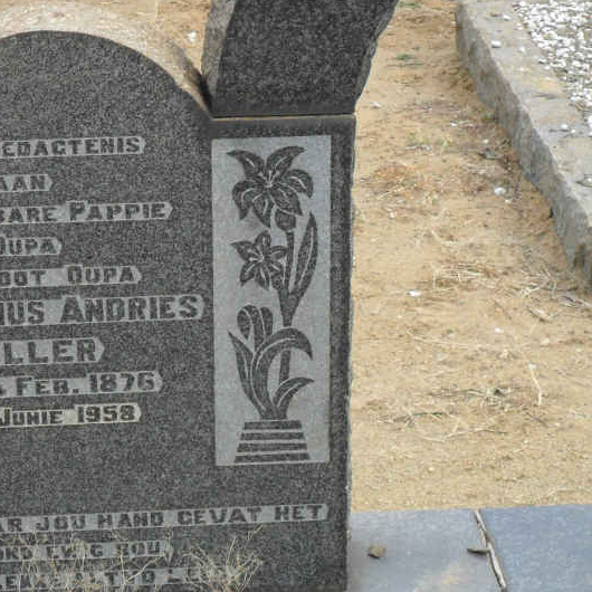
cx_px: 262
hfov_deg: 16.7
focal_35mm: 104
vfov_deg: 16.7
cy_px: 292
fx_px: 2012
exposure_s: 1/180
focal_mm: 9.3
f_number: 5
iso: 100
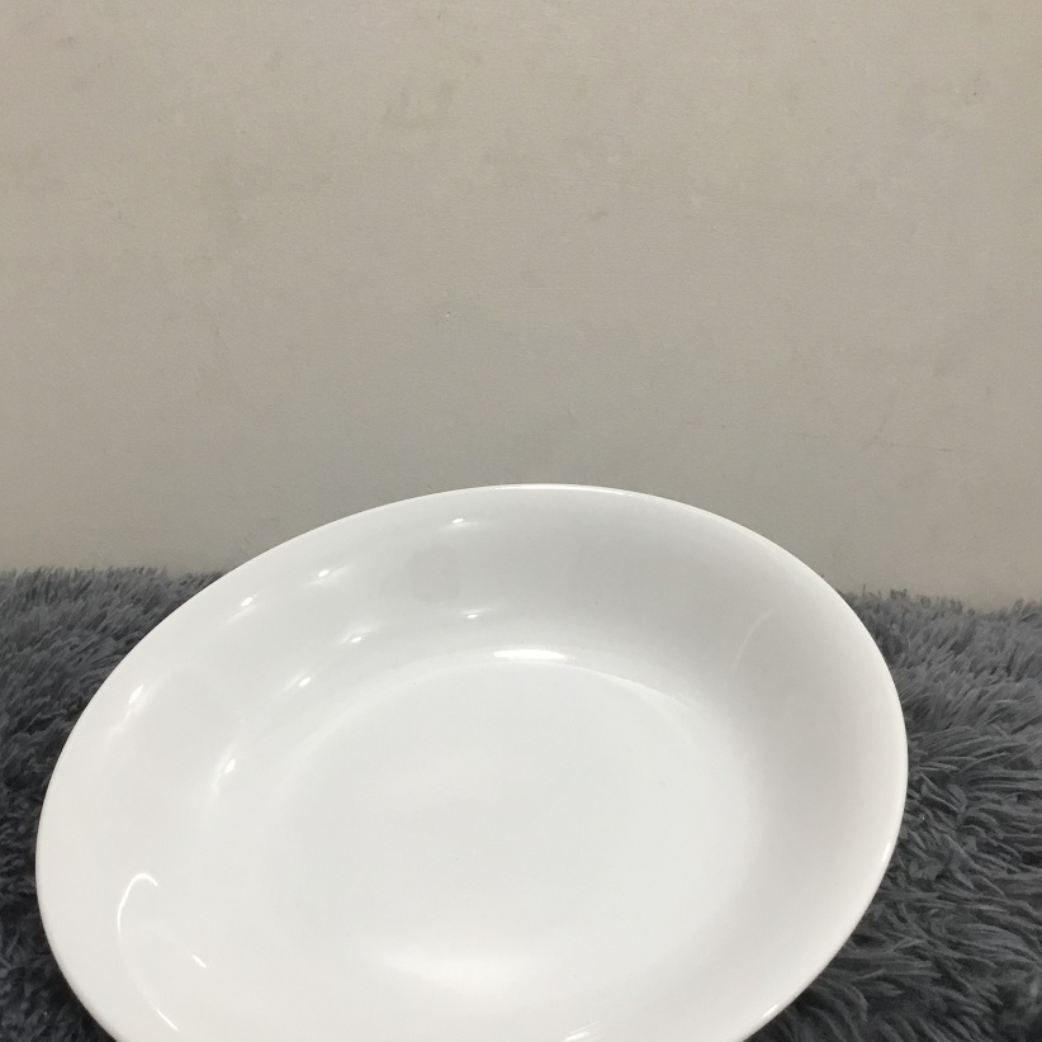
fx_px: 1362
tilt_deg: -20.1
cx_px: 479
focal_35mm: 40
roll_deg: -0.4
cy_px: 676
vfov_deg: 41.4
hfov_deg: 41.8
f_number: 2.4
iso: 50
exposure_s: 1/33
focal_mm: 3.3
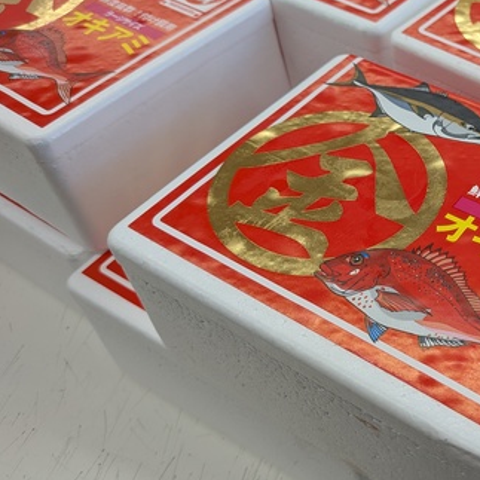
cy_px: 198
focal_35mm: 42
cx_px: 474
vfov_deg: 39.9
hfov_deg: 36.3
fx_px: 659
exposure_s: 1/117
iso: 25
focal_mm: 4.53
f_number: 1.7
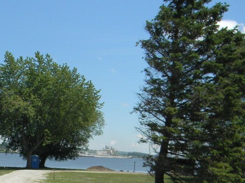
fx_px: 403
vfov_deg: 24.8
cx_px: 6
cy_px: 168
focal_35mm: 57
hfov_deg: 31.5
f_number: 7
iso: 80
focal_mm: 5
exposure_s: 1/290
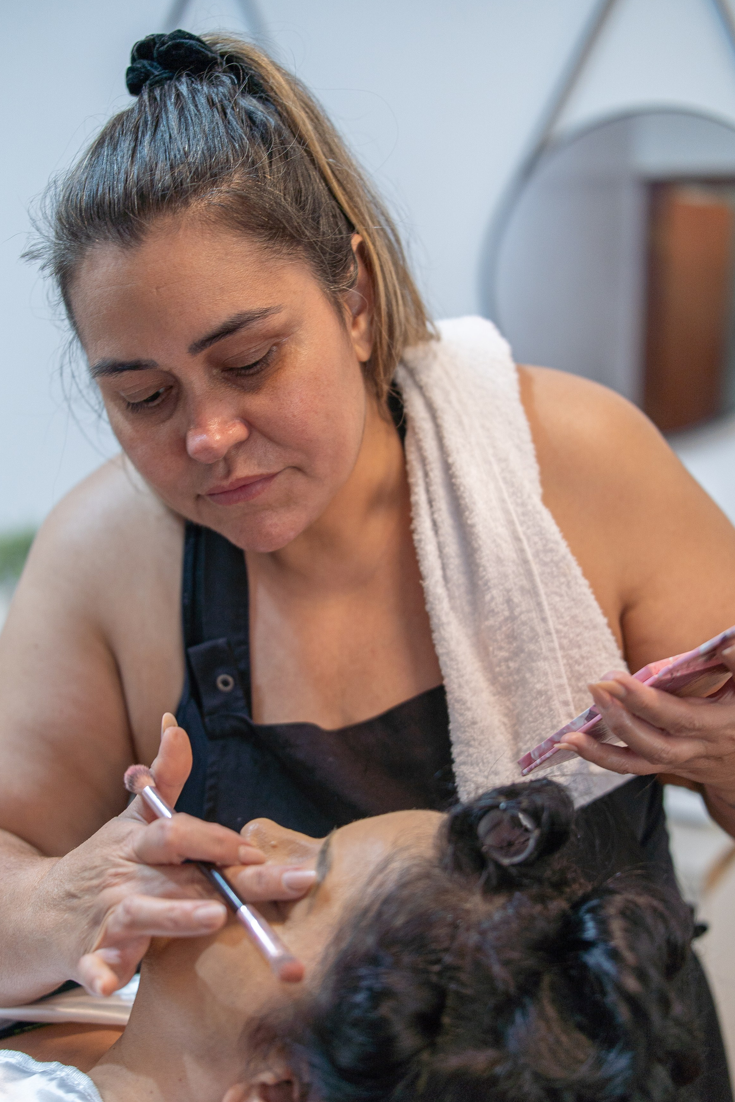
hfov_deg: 28.1
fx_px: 1470
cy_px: 639
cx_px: 330
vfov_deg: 41.0
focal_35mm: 48
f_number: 1.2
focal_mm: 27
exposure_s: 1/125
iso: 160
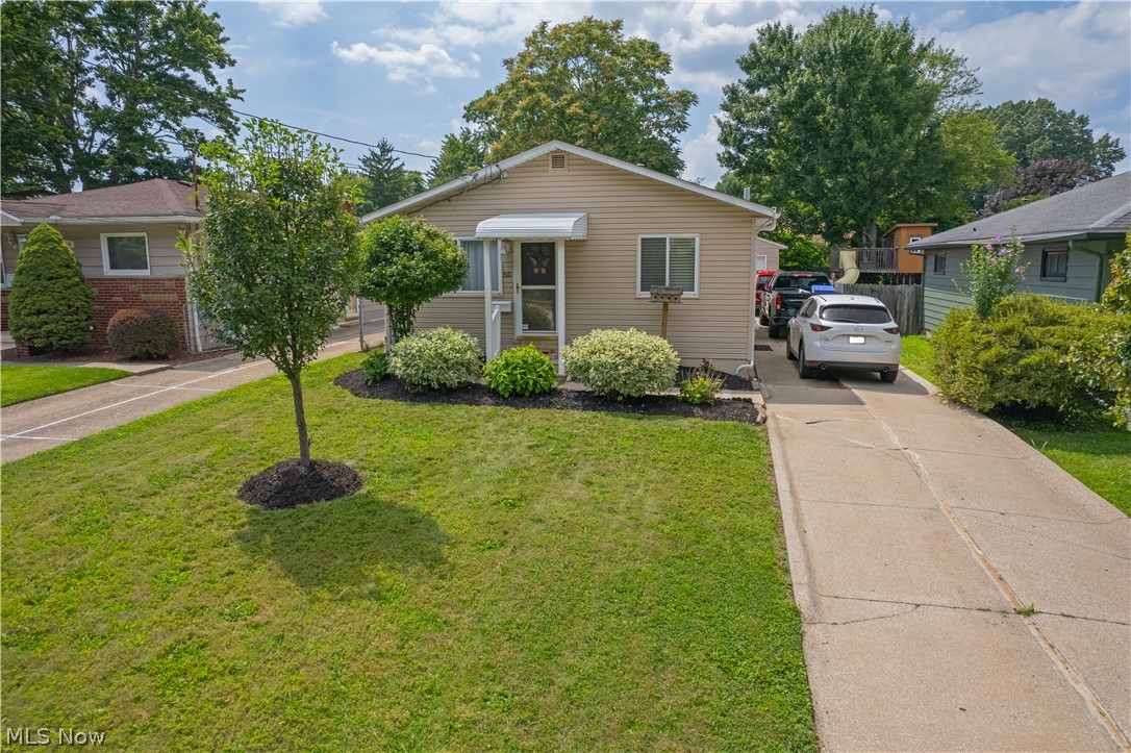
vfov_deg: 57.2
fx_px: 691
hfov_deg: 78.6
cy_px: 376
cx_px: 566
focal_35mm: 22
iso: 100
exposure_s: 1/500
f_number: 2.8
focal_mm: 8.38
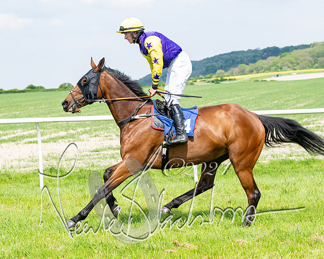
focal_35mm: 106
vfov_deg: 14.6
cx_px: 162
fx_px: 1013
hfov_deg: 18.2
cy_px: 111
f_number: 5
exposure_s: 1/2000
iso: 400
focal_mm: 70
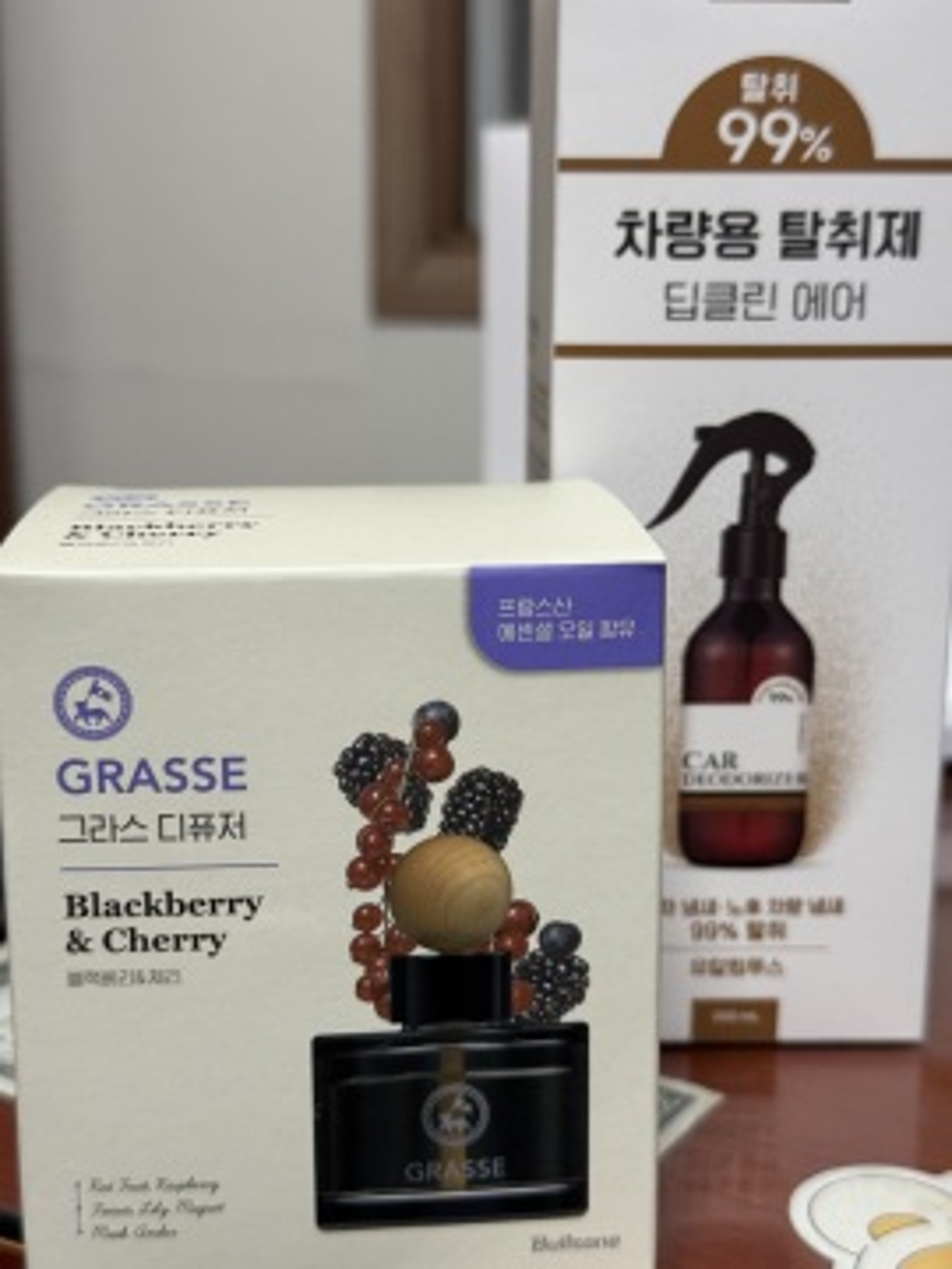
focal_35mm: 48
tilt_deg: -12.6
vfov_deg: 39.7
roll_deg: +0.0
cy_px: 634
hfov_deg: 30.3
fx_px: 1760
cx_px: 476
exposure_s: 1/48
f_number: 1.78
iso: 125
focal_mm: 6.76
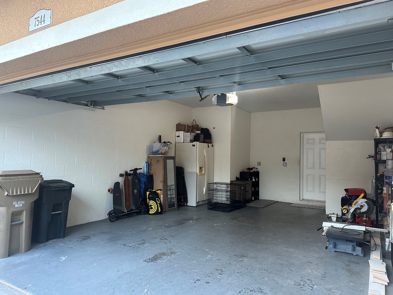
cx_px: 198
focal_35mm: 25
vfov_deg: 54.9
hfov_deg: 69.4
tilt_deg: +3.1
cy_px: 149
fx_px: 284
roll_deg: -1.2
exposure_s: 1/60
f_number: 1.78
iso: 200
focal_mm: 6.86
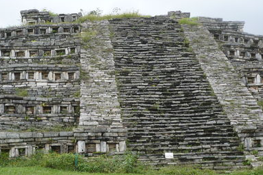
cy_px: 111
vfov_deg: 22.2
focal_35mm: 61
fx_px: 446
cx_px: 126
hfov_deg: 32.9
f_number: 2.8
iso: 100
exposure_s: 1/400
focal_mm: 5.8
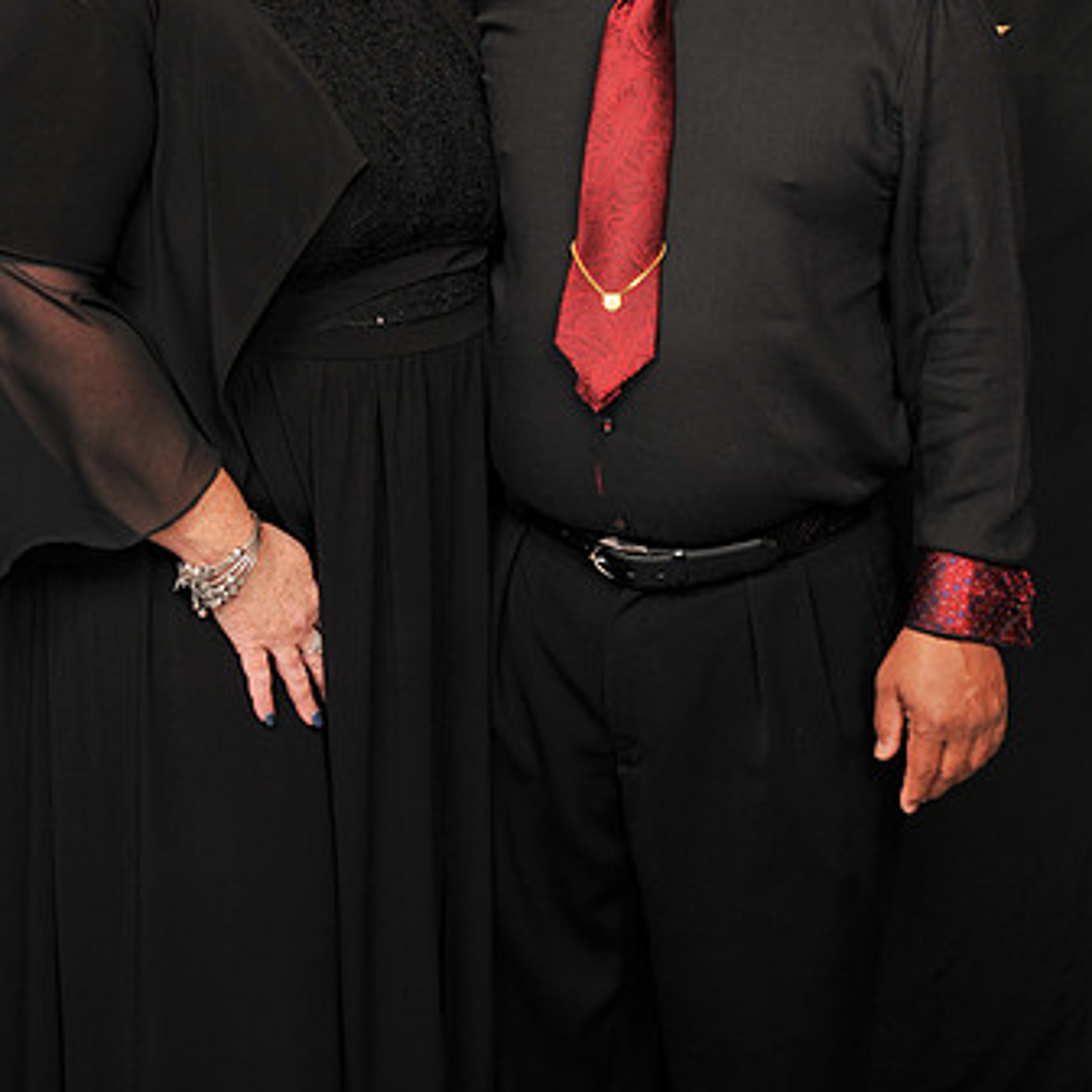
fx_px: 2356
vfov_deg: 25.6
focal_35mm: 66
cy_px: 188
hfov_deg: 26.1
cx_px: 483
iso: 200
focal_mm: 30
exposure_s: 1/60
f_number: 5.6
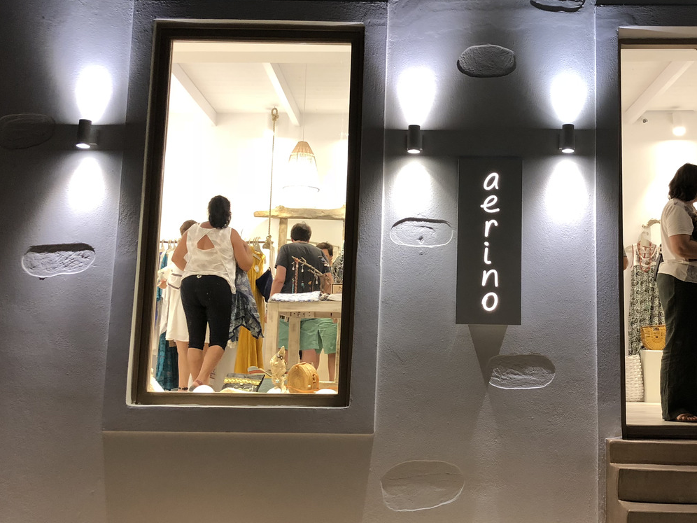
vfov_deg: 32.2
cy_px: 249
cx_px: 469
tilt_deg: +8.0
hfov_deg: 41.5
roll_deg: -0.1
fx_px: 906
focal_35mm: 45
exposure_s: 1/25
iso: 40
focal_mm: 4
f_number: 1.8
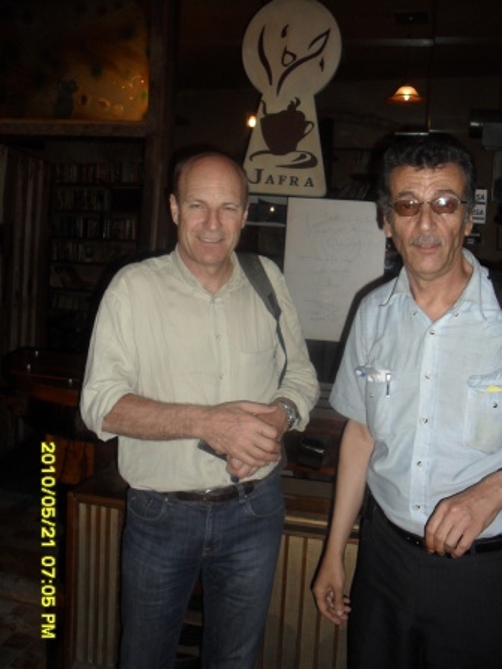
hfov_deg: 40.7
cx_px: 251
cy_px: 334
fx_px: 677
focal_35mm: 35
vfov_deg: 52.6
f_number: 3.2
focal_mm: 6.3
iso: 200
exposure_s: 1/45
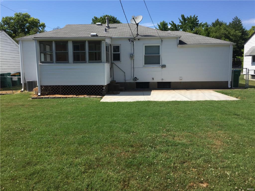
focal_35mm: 29
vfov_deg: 48.2
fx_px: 214
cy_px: 96
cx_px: 128
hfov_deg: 61.7
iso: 32
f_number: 2.2
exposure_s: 1/1721
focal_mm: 4.15
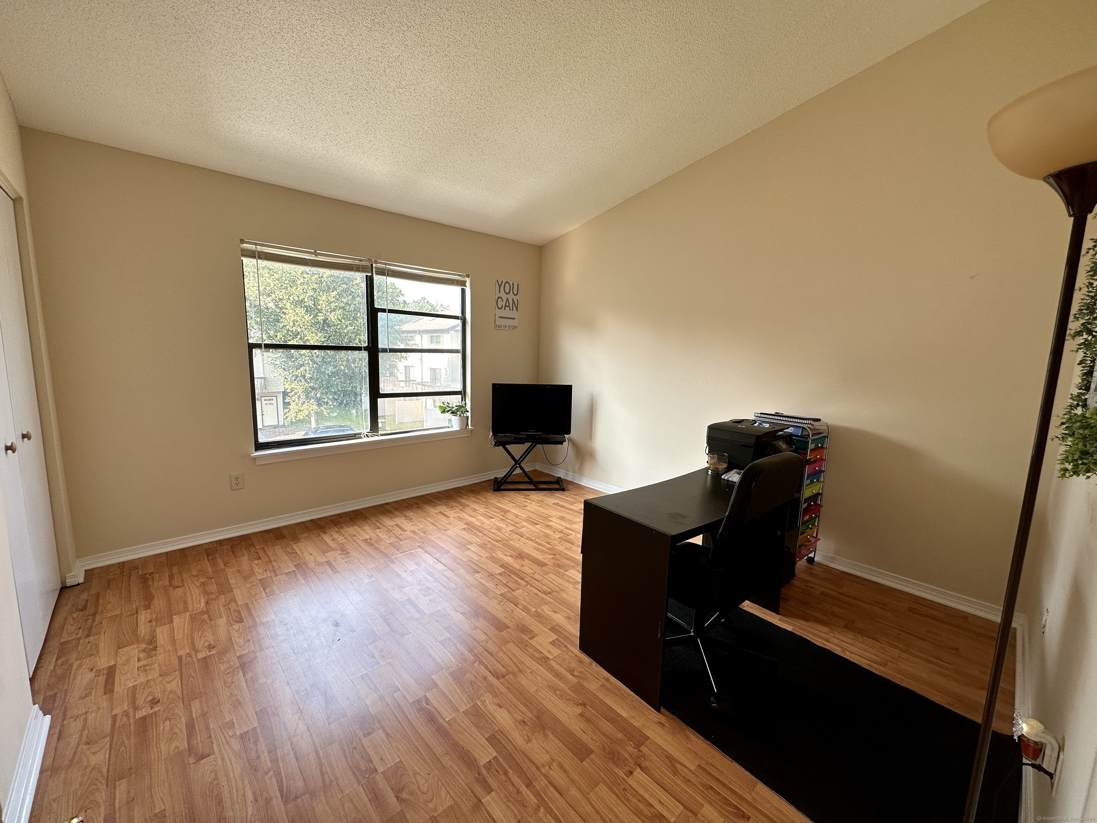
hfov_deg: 102.1
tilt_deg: -8.4
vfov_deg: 85.7
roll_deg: -1.7
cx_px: 548
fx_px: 444
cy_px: 412
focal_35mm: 14
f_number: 2.2
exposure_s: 1/99
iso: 40
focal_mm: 2.22
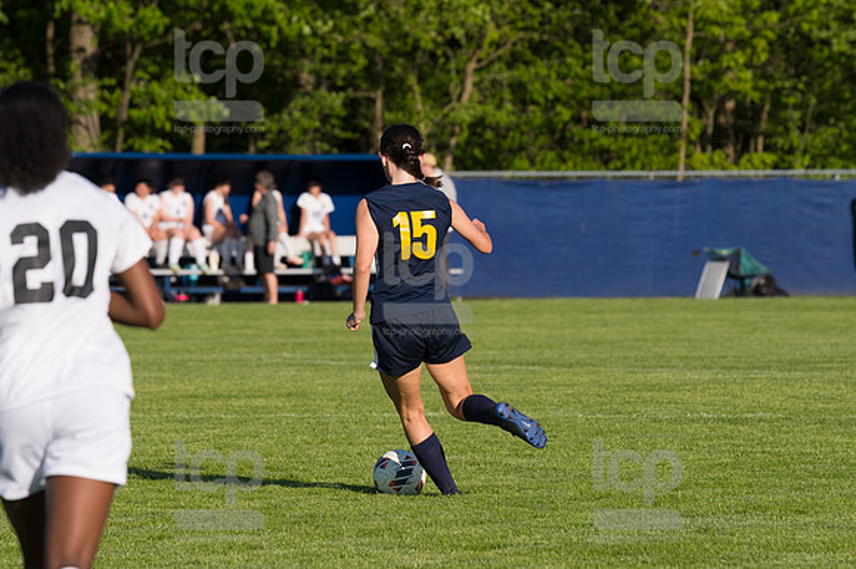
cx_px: 428
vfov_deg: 4.7
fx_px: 6939
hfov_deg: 7.1
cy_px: 284
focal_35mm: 292
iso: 250
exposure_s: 1/1600
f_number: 5.6
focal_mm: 195
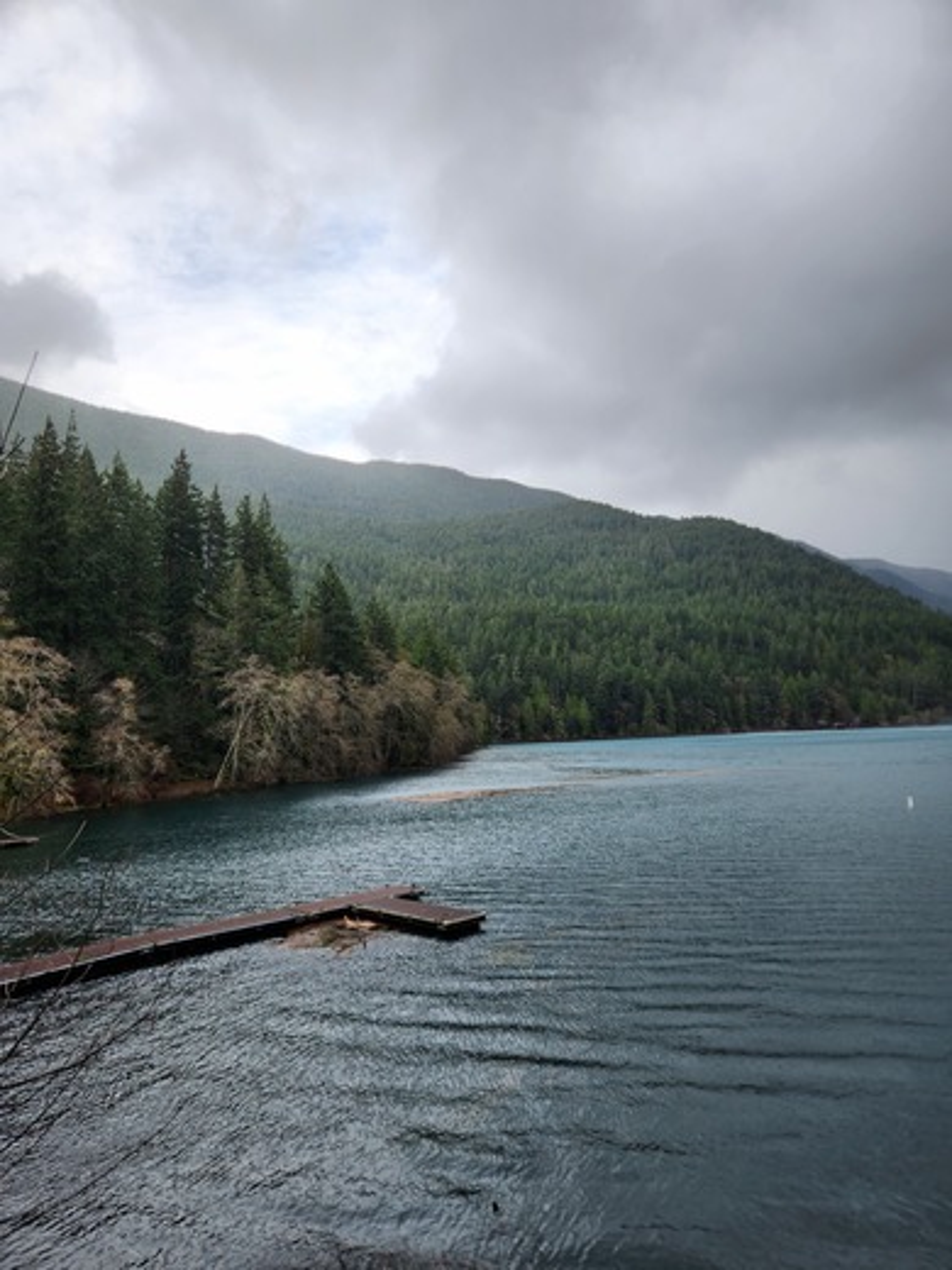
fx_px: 843
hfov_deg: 58.9
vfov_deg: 73.9
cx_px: 476
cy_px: 635
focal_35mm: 23
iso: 20
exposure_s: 1/379
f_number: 1.8
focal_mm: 5.4
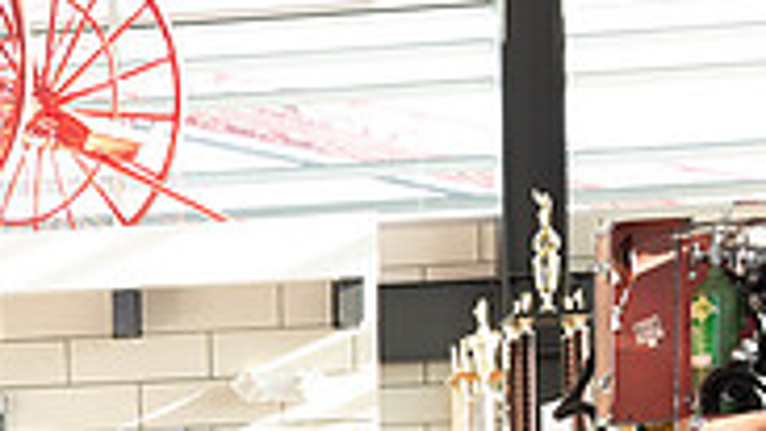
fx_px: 2560
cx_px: -109
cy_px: 776
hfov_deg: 16.4
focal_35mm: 126
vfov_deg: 9.2
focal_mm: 38
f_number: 6.3
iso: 500
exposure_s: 1/60
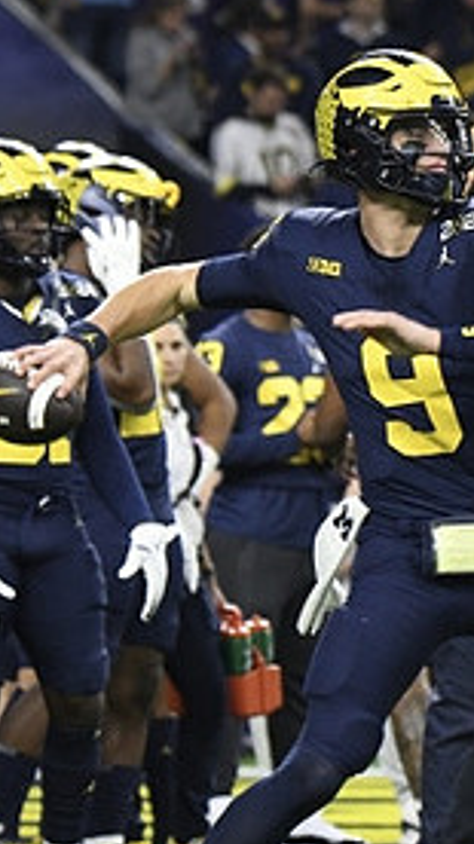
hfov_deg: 2.5
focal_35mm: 484
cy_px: 524
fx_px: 10828
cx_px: 468
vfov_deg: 4.5
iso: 6400
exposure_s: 1/800
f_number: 5.3
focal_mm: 220
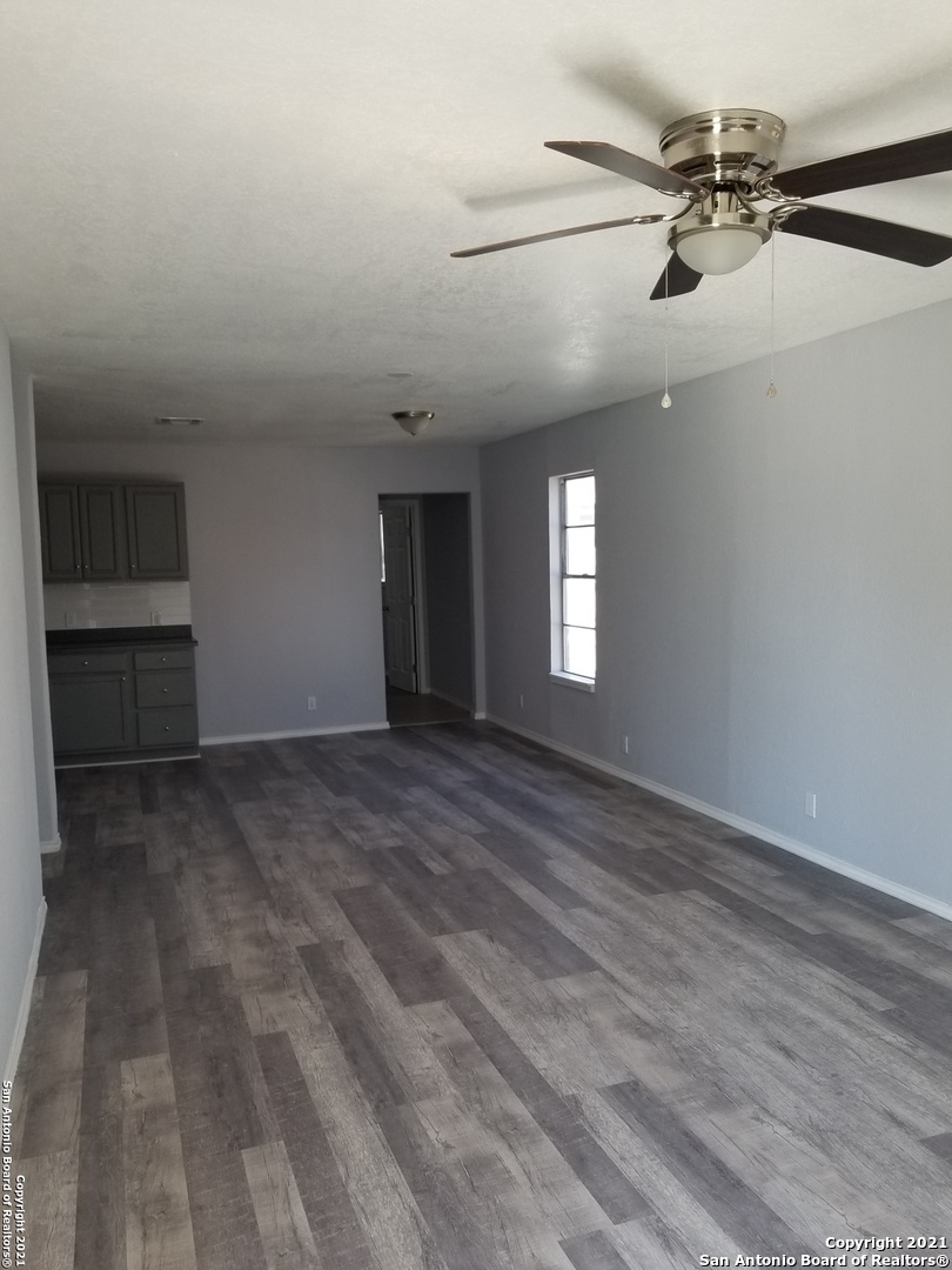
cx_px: 476
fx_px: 953
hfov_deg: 53.1
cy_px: 635
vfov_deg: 67.3
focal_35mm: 26
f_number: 1.7
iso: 64
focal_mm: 4.3
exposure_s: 1/100
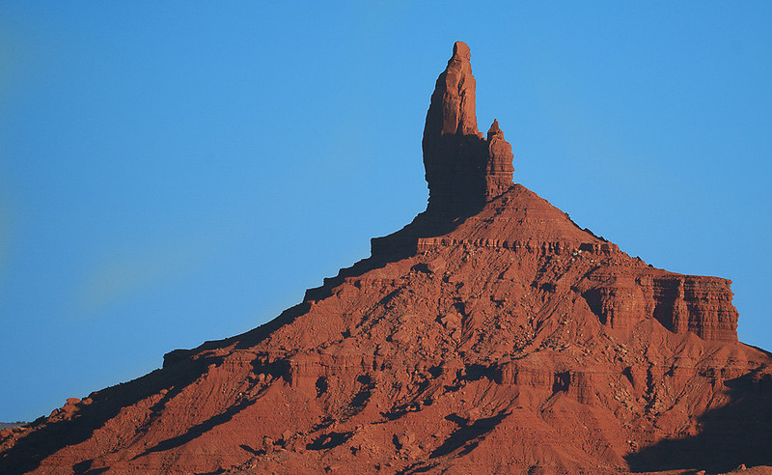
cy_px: 199
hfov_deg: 3.7
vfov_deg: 2.3
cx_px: 533
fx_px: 11844
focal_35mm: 565
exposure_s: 1/1600
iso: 800
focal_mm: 400
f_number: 6.3
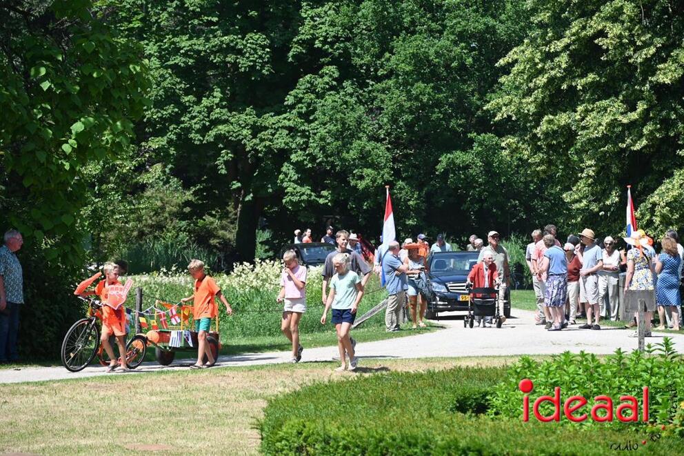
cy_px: 228
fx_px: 2678
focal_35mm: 141
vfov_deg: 9.7
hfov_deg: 14.6
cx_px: 342
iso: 100
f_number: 6.3
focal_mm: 94
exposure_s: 1/320
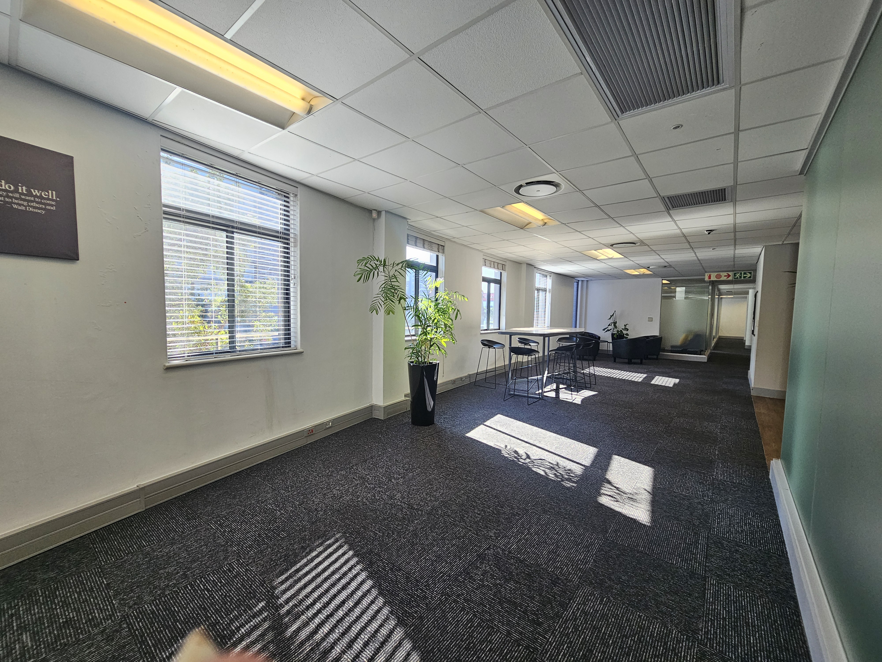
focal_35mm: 13
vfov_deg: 89.9
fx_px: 331
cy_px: 331
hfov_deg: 106.2
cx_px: 441
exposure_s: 1/100
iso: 100
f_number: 2.2
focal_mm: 2.2
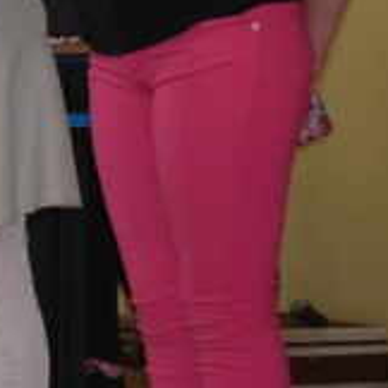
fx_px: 3559
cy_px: -57
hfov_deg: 6.1
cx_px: -419
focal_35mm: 281
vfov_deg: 6.2
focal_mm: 35
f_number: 4.5
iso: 500
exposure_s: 1/125
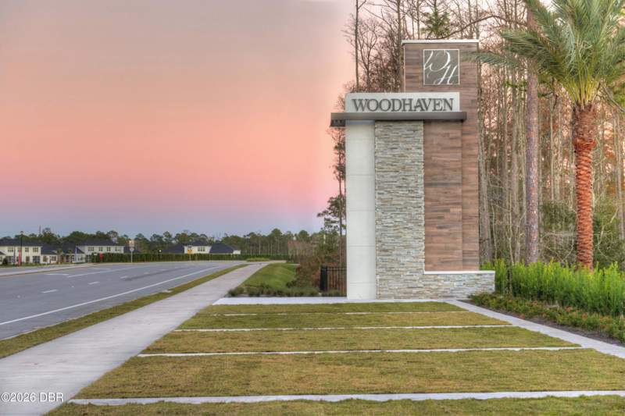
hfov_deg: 28.8
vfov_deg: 19.4
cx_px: 312
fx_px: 1215
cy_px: 208
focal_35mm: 70
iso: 400
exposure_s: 1/30
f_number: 8
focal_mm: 70
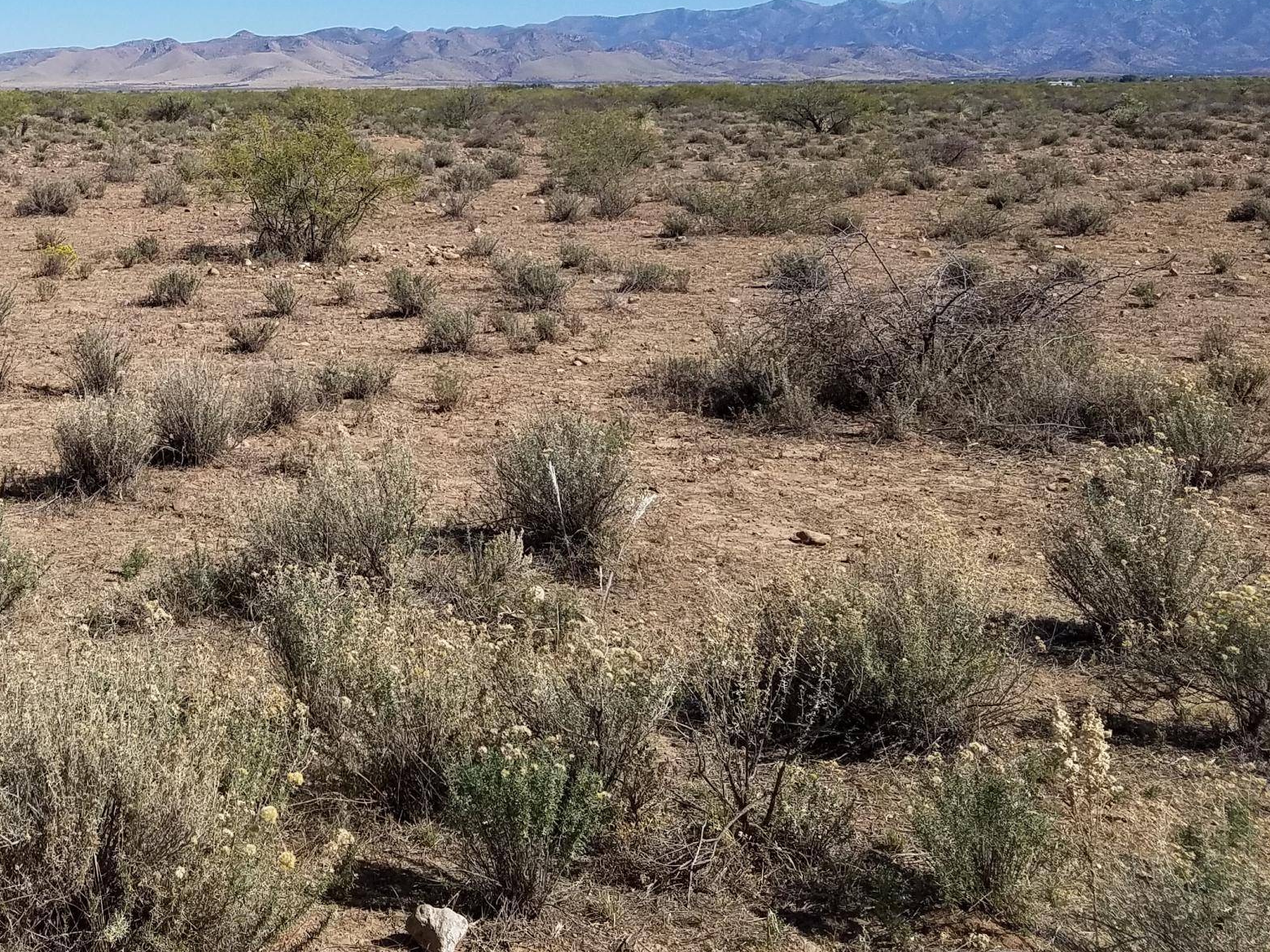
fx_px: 1834
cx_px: 217
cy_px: 45
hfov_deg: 36.6
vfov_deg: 27.7
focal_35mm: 50
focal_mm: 4.2
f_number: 1.7
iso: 50
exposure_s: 1/3896
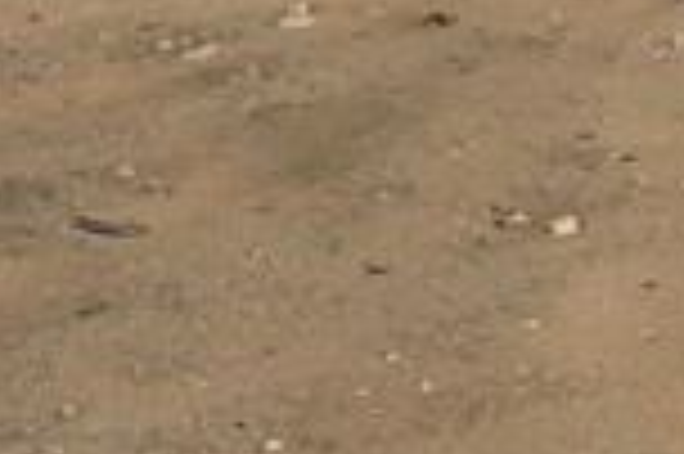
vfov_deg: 11.5
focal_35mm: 105
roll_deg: +0.6
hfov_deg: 17.3
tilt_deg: -3.9
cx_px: 1071
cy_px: -512
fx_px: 1993
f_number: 1.78
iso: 80
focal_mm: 6.76
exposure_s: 1/11905
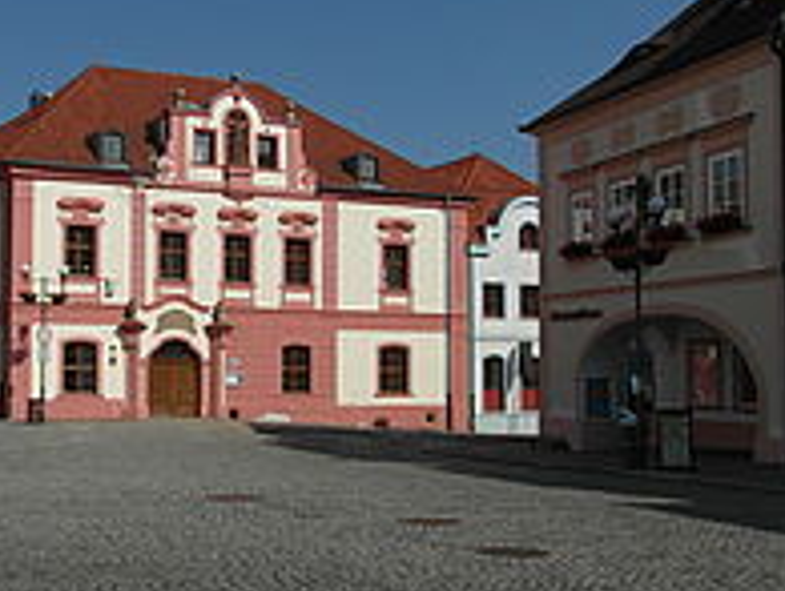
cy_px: 308
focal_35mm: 43
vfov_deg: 33.7
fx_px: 977
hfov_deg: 42.2
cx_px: 181
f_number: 7.3
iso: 80
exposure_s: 1/500
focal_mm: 4
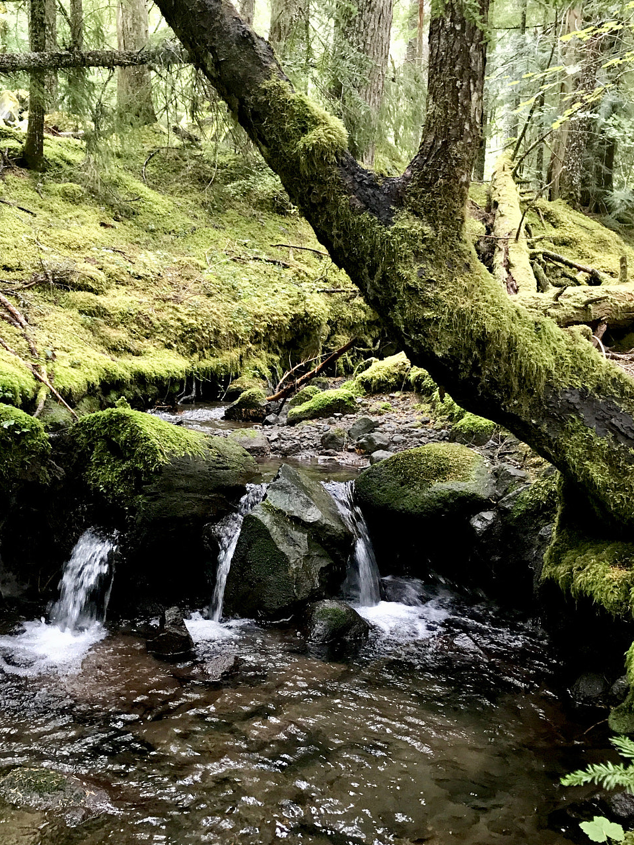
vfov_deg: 52.5
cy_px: 477
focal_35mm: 35
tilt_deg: -9.1
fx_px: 855
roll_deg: -0.8
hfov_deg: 40.5
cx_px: 252
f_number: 1.8
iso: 50
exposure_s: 1/15
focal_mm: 3.99
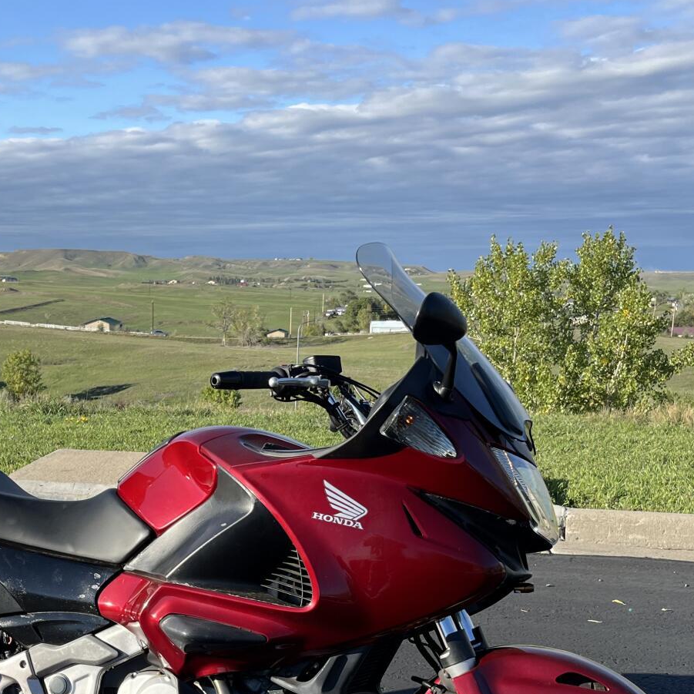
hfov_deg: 32.9
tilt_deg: -14.7
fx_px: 1157
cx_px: 193
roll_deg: +1.3
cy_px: 549
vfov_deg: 32.5
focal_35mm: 51
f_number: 1.6
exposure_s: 1/1600
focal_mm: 5.1
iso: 50
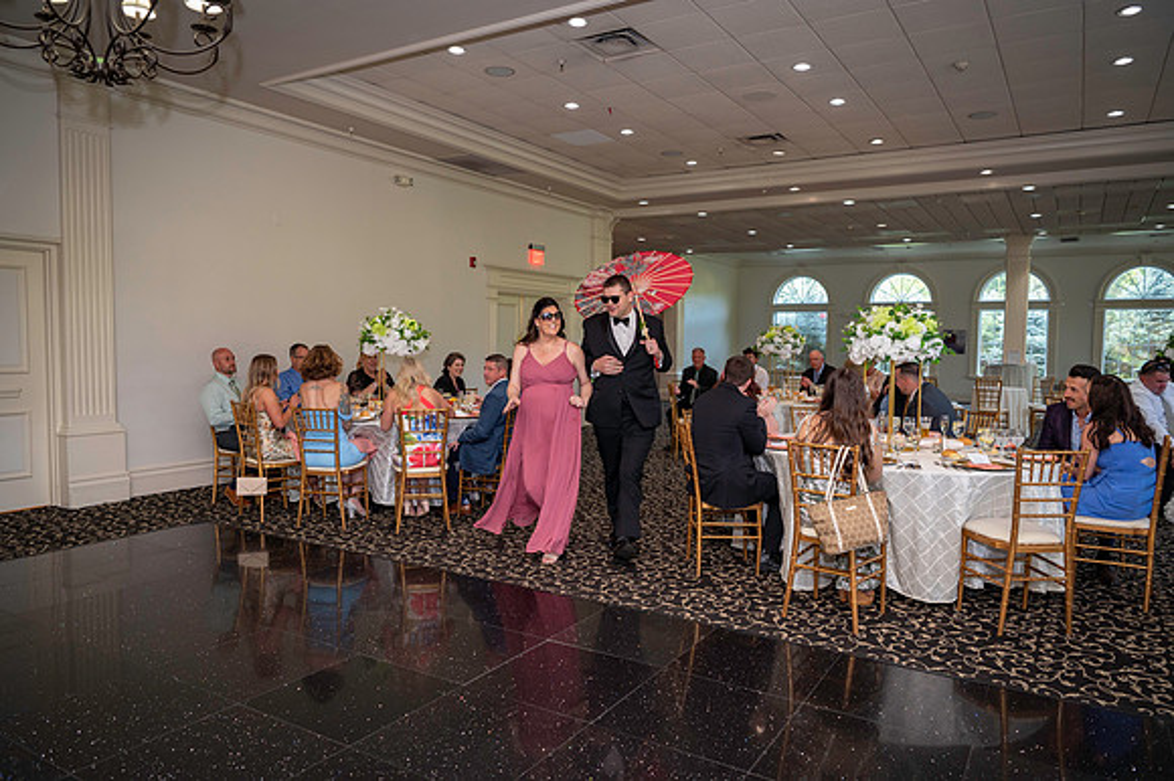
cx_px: 587
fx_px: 782
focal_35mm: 24
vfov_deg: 53.1
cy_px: 390
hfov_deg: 73.8
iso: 800
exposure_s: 1/100
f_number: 3.5
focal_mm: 24
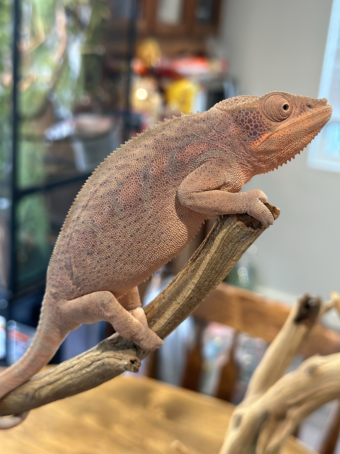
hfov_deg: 30.3
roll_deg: -5.0
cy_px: 227
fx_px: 629
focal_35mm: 48
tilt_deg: -17.4
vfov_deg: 39.7
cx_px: 170
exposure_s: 1/60
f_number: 1.78
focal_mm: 6.86
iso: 250
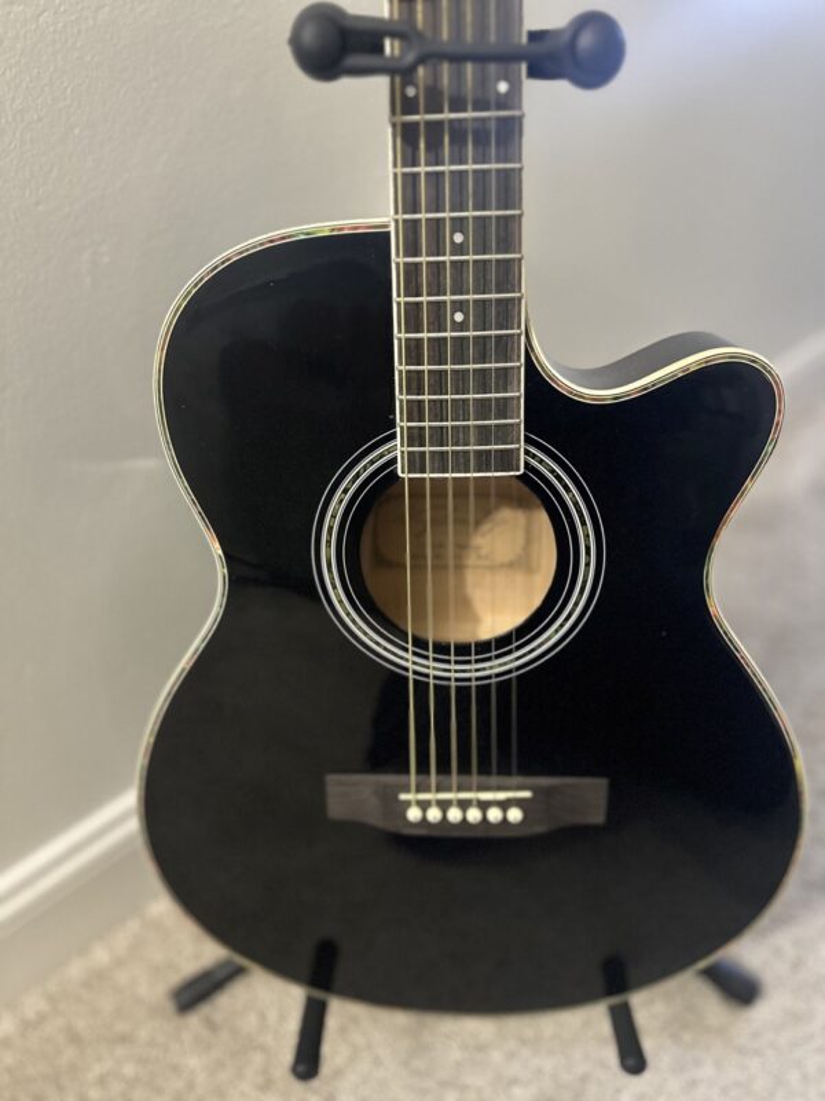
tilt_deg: -37.7
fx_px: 763
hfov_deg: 56.8
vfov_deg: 71.6
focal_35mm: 24
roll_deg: +1.2
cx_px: 412
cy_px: 550
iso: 1250
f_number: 1.78
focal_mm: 6.86
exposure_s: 1/30
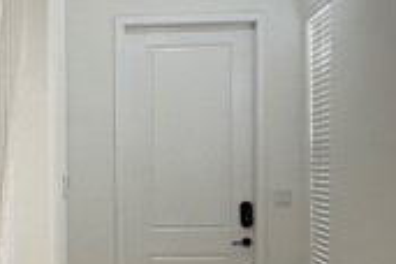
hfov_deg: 19.6
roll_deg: +1.1
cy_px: 239
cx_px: -5
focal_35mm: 101
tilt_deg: -1.7
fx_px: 1111
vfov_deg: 13.4
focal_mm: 4.2
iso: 100
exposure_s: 1/60
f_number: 1.6
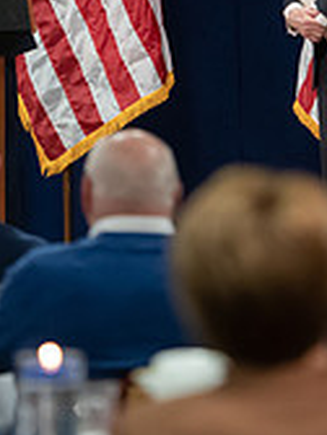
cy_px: -53
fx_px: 6499
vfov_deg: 3.8
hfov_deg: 2.9
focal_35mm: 516
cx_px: -62
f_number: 3.2
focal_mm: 155
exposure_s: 1/200
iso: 2000
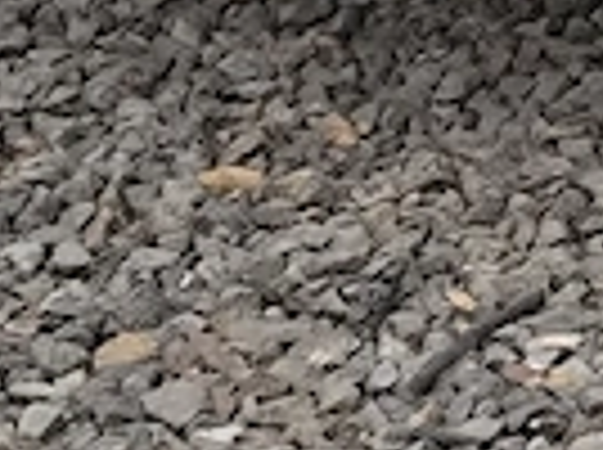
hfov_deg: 5.5
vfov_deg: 4.1
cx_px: 1580
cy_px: -1152
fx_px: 5982
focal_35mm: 344
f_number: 1.65
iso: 200
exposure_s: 1/50
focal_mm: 6.19
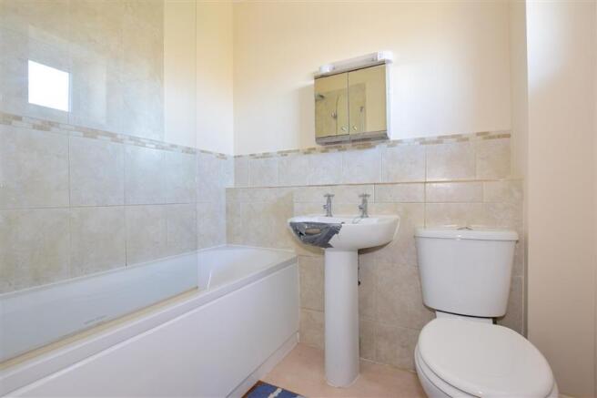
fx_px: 249
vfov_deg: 77.3
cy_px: 199
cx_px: 298
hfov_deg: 100.4
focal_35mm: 15
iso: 400
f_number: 5.6
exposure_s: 1/15
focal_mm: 10
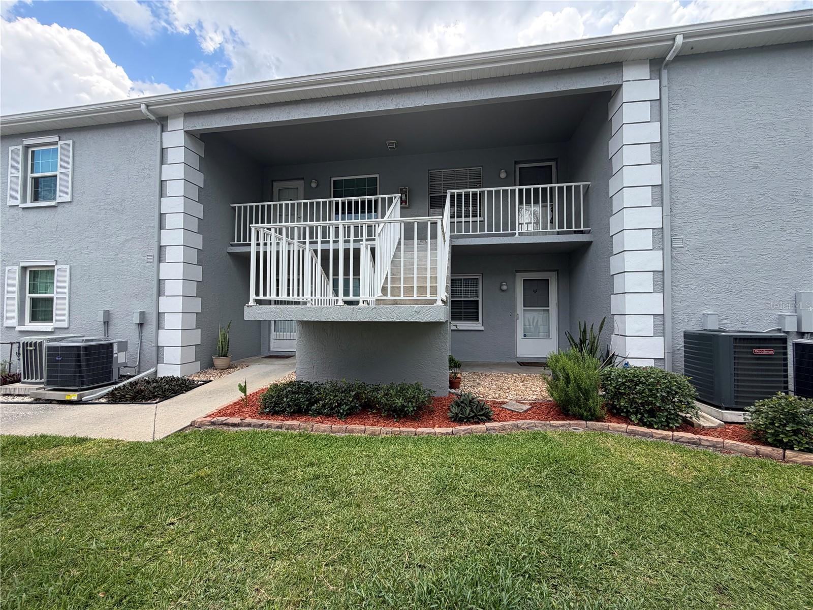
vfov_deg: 85.7
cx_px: 406
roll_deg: -0.1
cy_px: 305
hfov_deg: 102.1
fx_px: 329
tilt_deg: +1.2
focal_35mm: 14
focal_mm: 2.22
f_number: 2.2
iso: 64
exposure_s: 1/486
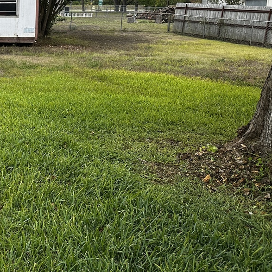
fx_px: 462
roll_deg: +0.2
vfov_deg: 32.1
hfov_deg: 28.4
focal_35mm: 52
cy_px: 63
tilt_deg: -7.9
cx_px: -56
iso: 80
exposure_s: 1/1256
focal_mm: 6.86
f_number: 1.78
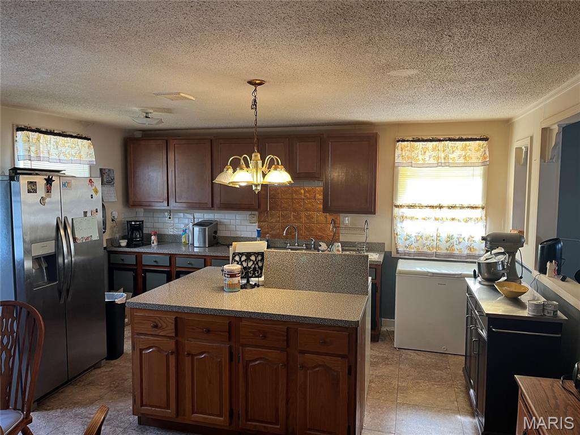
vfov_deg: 53.1
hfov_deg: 67.3
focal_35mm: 26
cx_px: 290
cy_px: 218
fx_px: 436
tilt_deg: -5.5
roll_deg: -0.3
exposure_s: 1/93
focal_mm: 5.1
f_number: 1.6
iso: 125
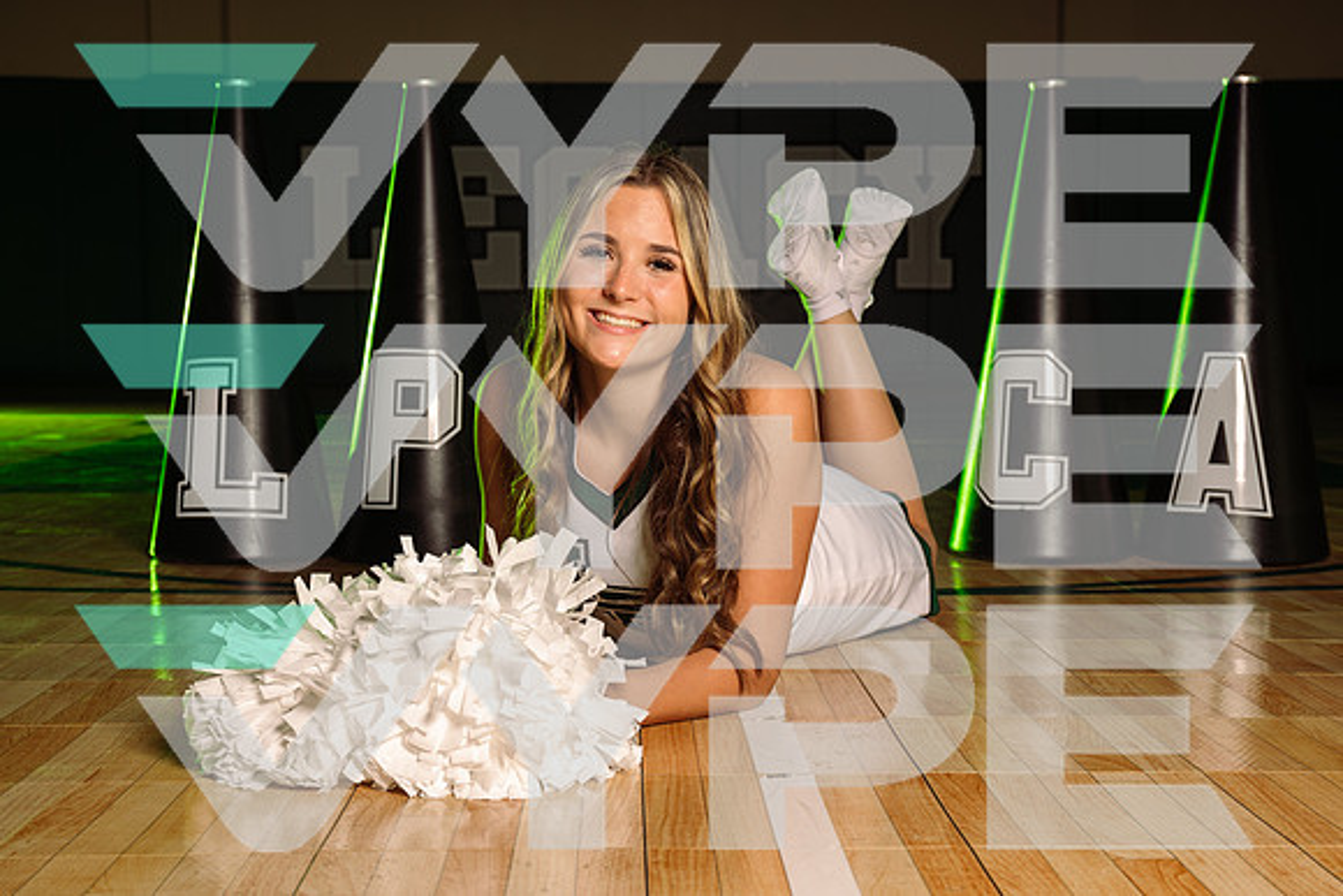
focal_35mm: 54
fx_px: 2015
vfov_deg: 25.1
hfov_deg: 36.9
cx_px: 672
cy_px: 448
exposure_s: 1/200
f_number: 7.1
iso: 200
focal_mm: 54
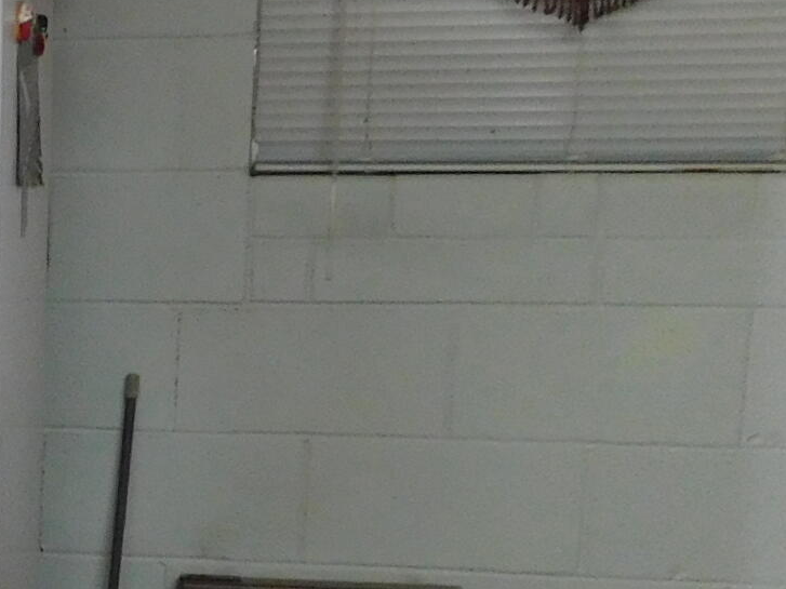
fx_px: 2248
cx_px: -635
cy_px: 595
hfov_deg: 16.5
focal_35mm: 99
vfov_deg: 14.7
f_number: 3
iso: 220
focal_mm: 4.1
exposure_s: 1/30
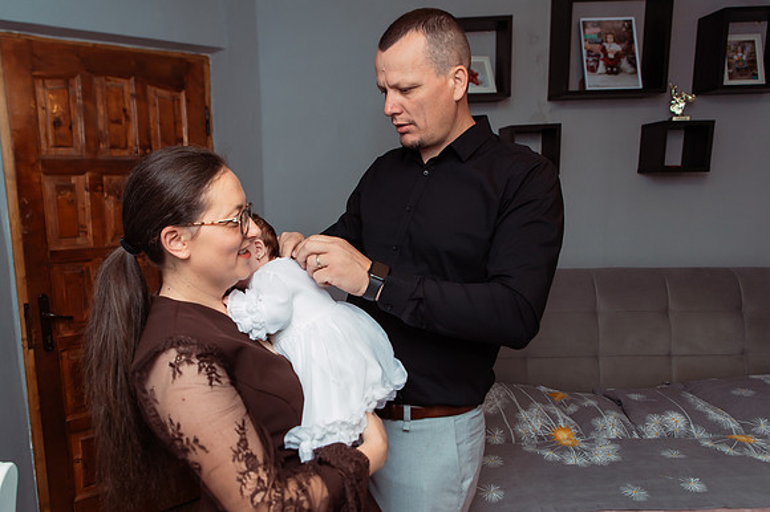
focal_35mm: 28
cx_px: 318
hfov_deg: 64.7
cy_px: 270
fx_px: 603
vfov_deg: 46.1
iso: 320
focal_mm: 24
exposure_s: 1/250
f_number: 3.5
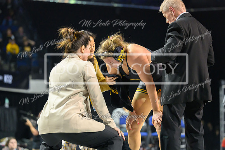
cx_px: 113
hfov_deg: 17.4
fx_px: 736
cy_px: 84
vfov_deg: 11.6
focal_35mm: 118
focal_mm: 105
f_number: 2.8
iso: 5000
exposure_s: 1/800
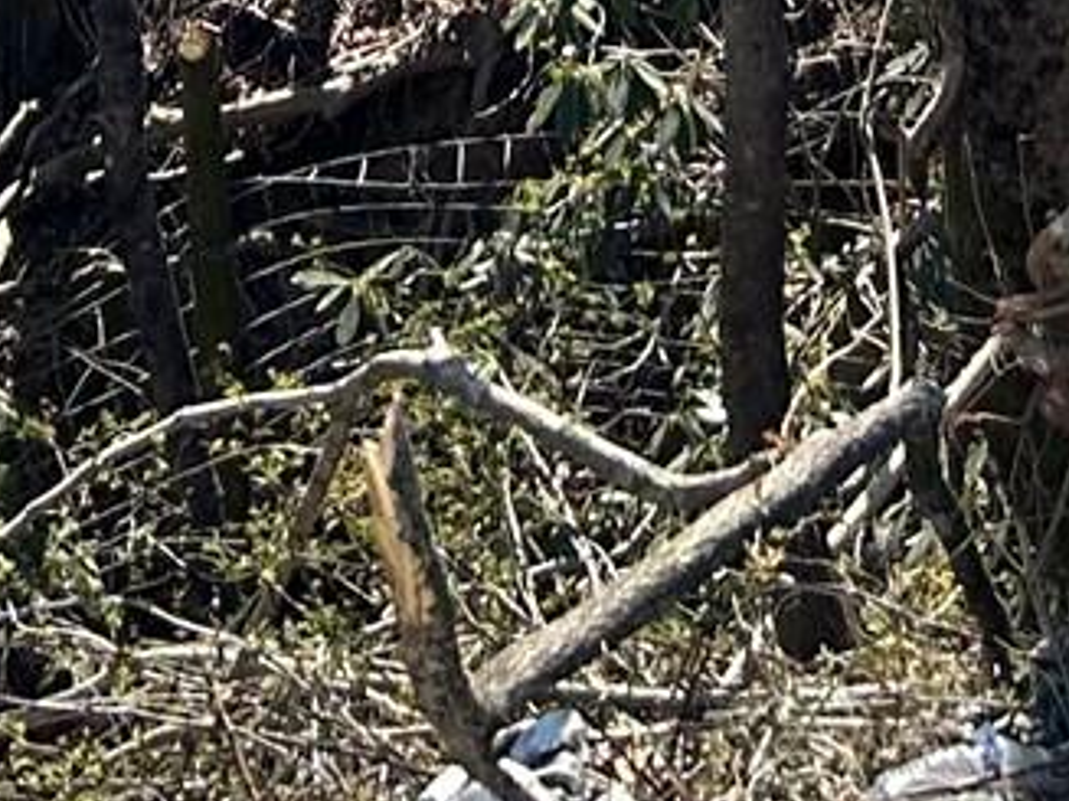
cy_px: -1602
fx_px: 5032
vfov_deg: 7.9
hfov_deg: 12.1
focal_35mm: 163
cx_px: 418
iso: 50
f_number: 1.5
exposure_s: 1/1344
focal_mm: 5.7
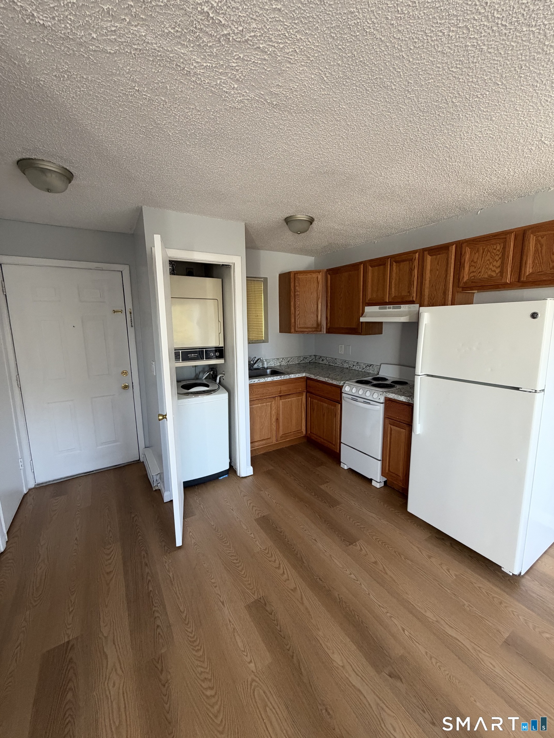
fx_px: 299
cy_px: 369
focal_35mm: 14
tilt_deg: -8.2
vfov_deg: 102.1
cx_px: 277
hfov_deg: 85.7
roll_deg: +0.9
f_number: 2.2
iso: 320
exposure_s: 1/121
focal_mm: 2.22
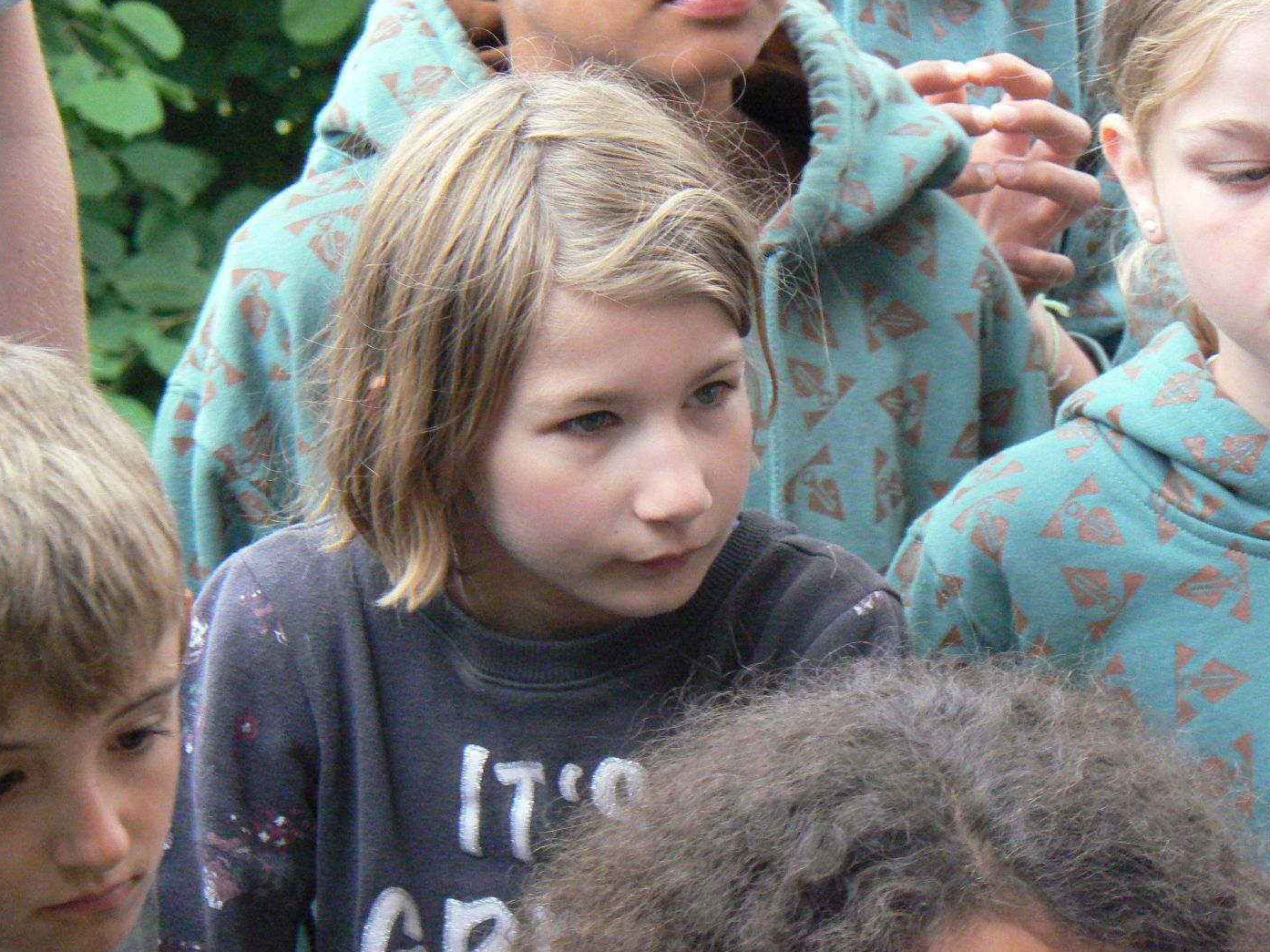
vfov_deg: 6.0
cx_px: 639
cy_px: 466
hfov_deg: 8.0
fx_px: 9097
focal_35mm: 248
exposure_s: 1/50
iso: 400
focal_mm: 40.1
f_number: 5.6
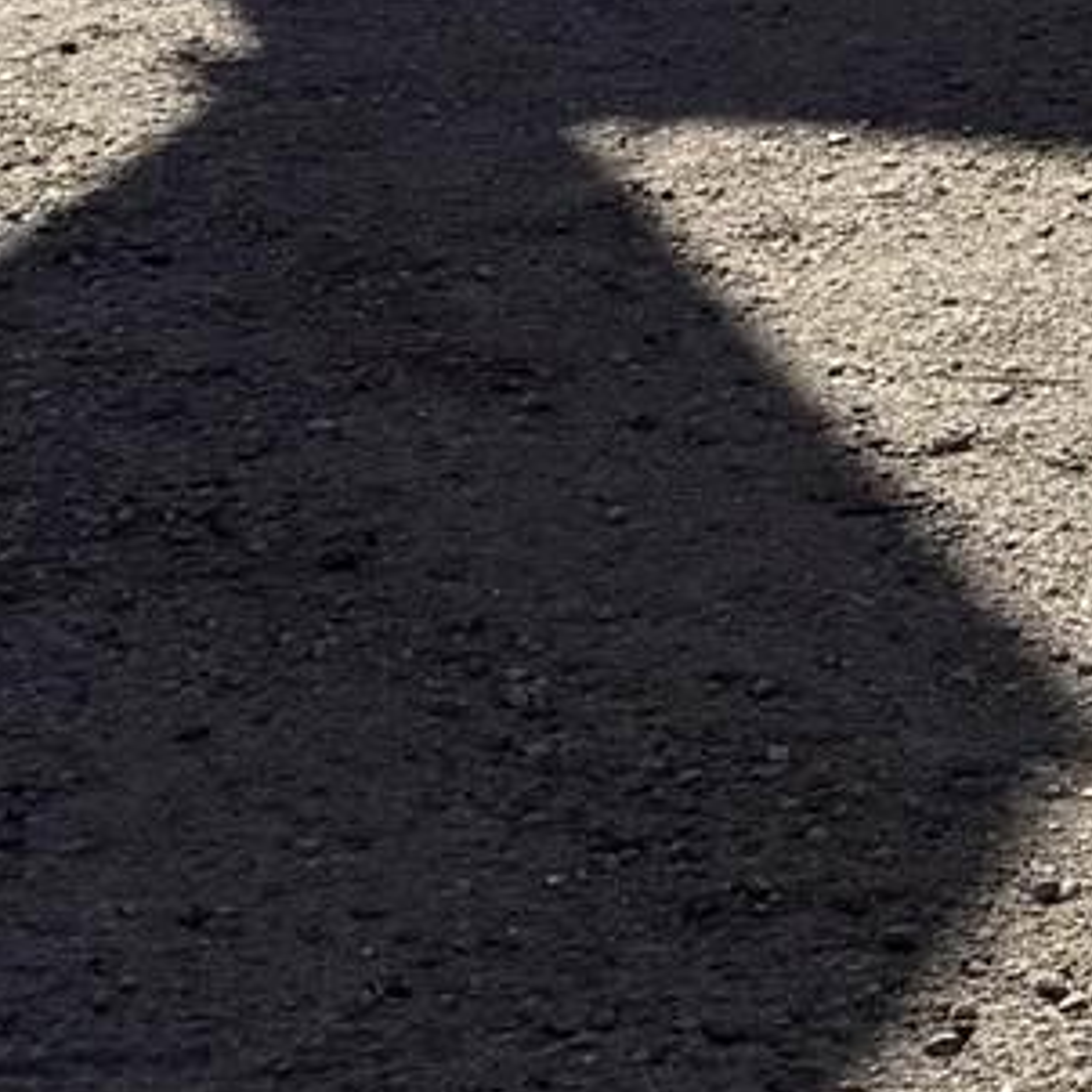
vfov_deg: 9.6
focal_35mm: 162
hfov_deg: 10.0
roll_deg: -1.4
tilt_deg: +1.9
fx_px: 5782
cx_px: 2177
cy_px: -1522
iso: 80
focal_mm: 6.76
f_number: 1.78
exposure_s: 1/4975
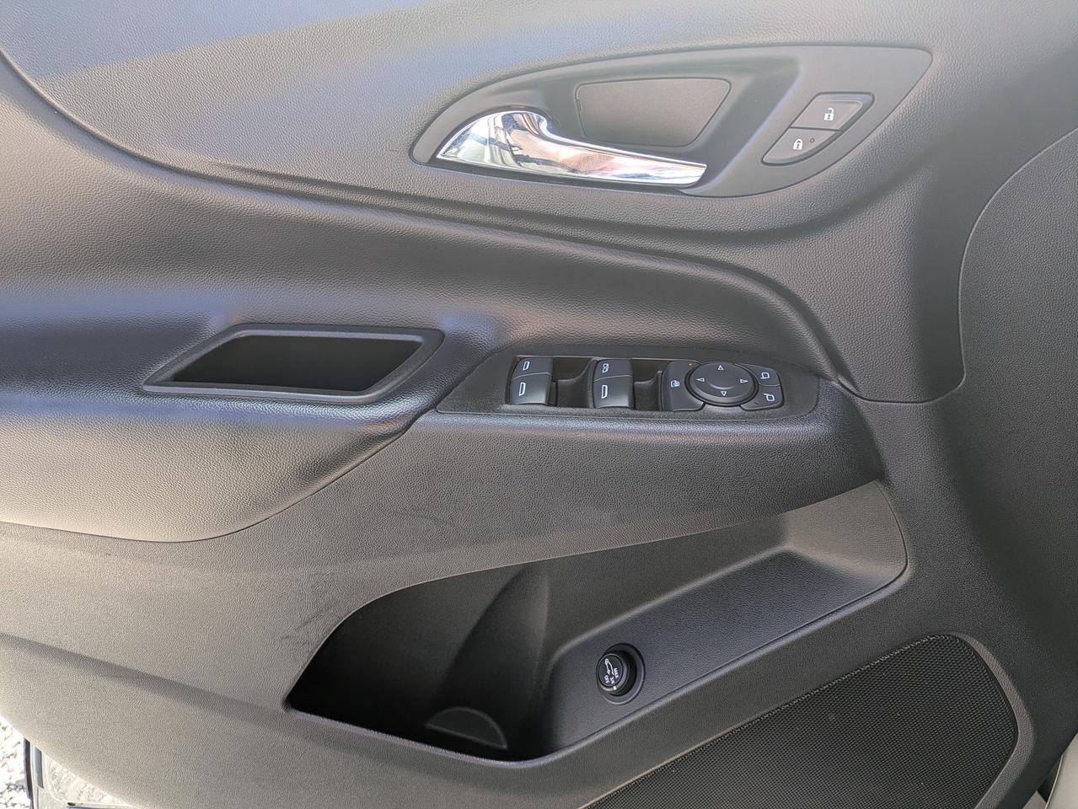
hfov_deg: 69.4
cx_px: 539
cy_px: 404
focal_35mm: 25
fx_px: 779
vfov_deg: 54.9
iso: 45
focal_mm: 5.43
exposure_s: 1/137
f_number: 1.89
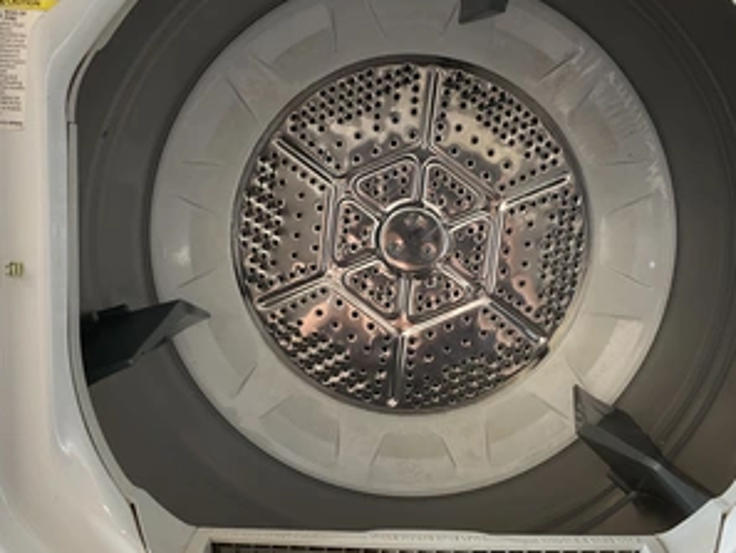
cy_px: 283
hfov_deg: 47.8
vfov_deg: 36.8
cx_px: 396
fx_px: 830
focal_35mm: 39
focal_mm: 3
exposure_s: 1/60
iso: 64
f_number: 1.8
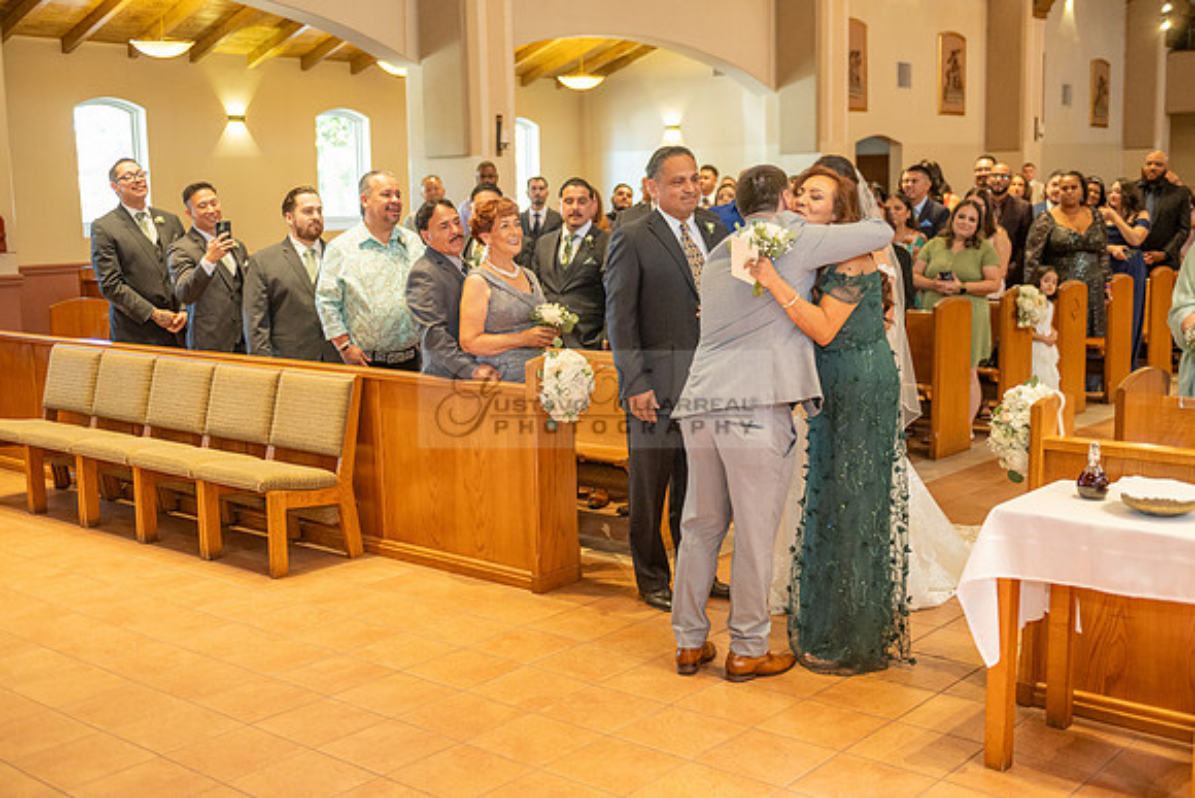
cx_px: 598
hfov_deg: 46.4
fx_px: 1394
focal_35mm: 42
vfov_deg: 31.9
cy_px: 399
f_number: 2.8
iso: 1600
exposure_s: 1/160
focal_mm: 42
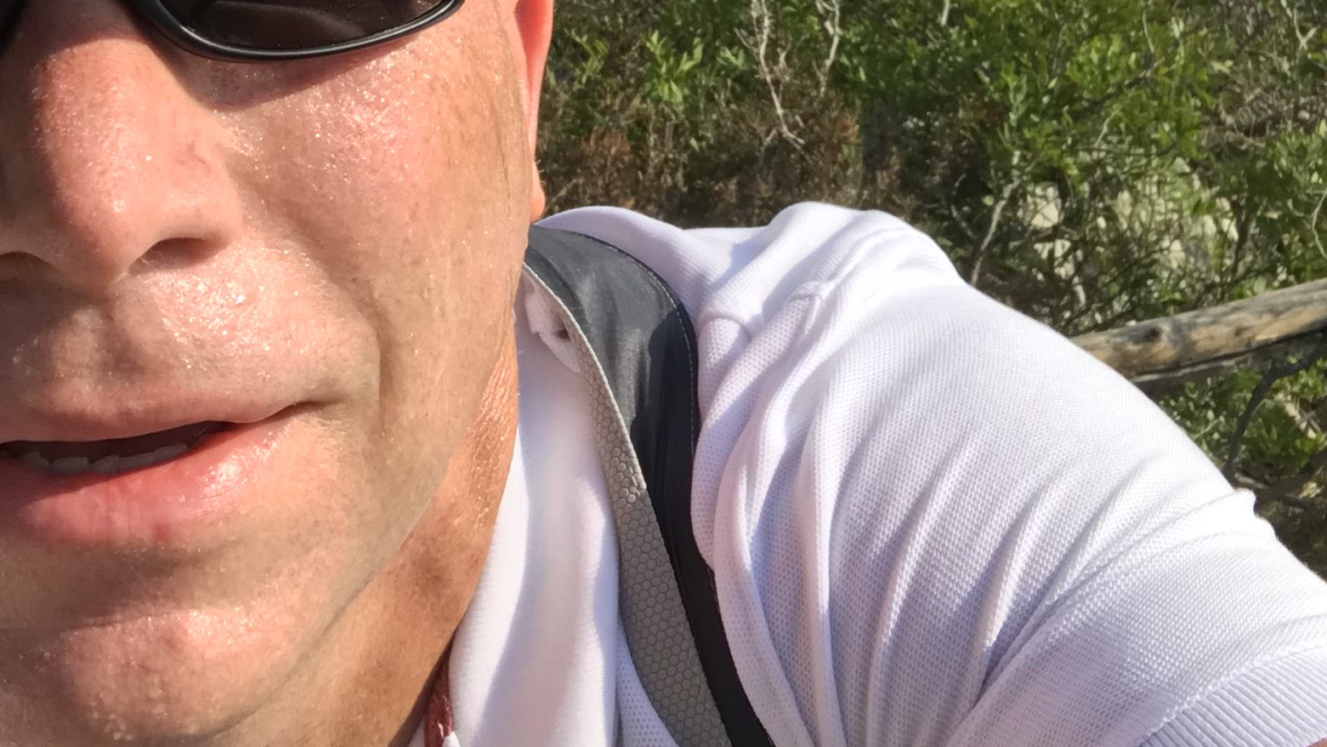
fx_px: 2428
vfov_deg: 16.9
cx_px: 685
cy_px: -83
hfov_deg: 30.6
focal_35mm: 69
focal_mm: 2.87
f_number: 2.2
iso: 25
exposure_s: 1/683
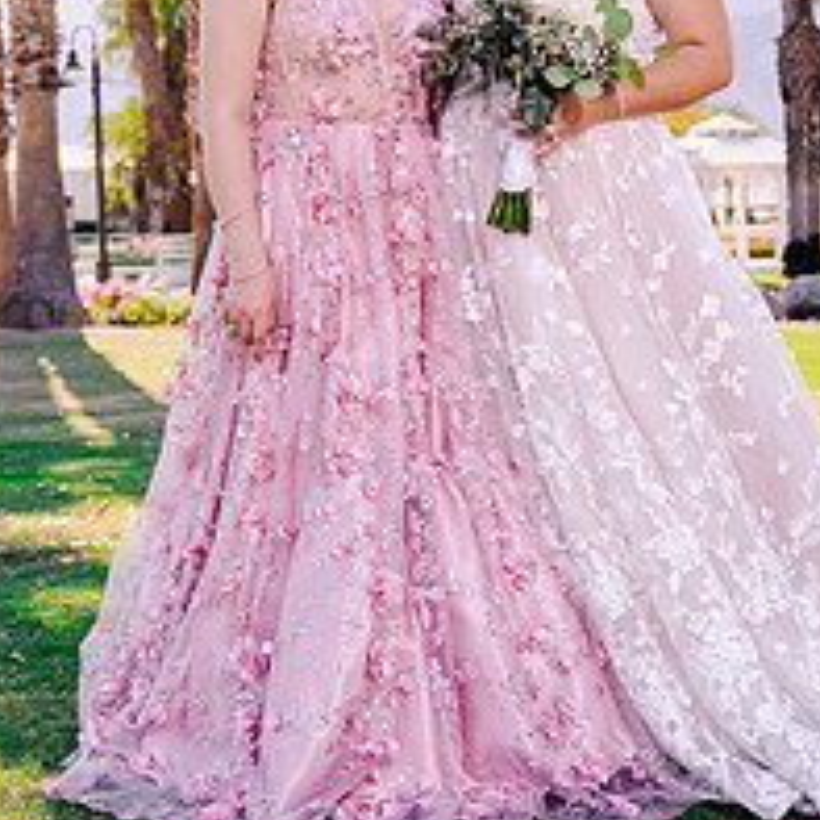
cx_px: 454
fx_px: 1876
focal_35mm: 70
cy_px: 219
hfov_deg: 24.6
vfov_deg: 24.4
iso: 125
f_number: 2.8
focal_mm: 28
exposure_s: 1/1000
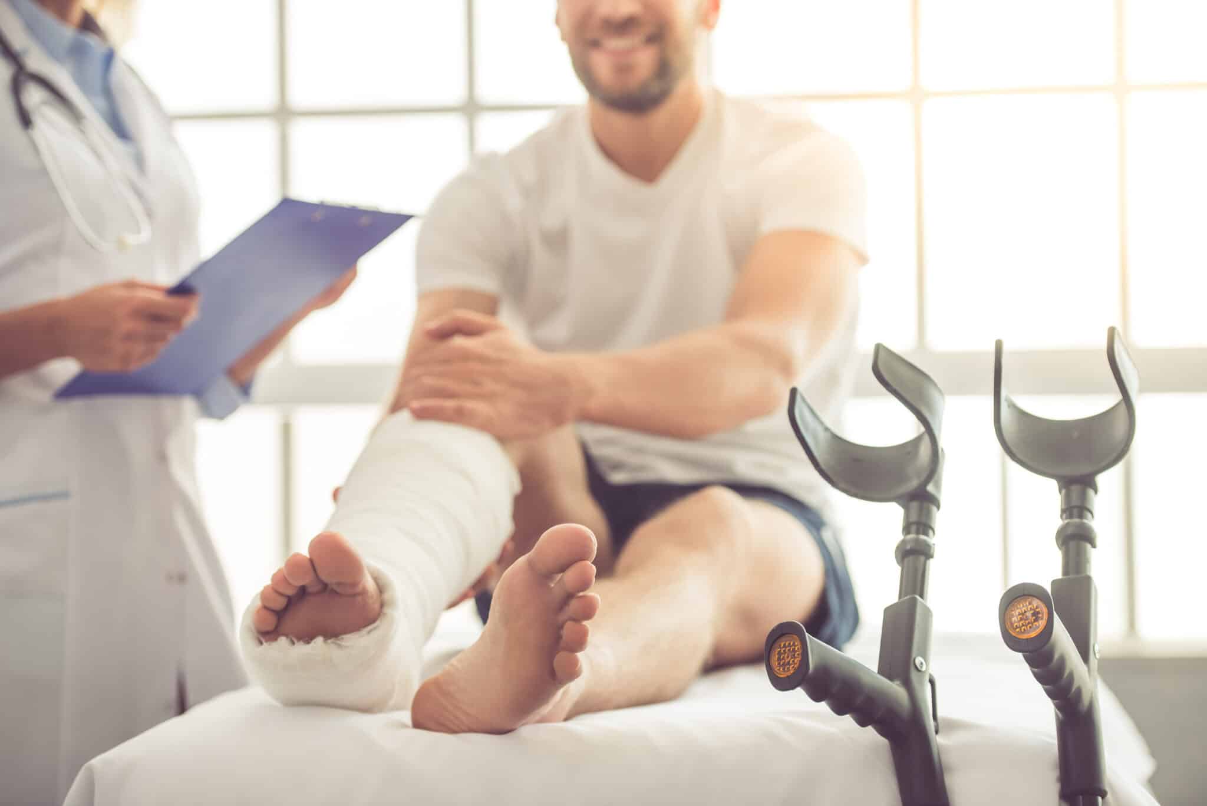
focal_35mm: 95
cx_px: 604
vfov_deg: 14.4
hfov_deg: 21.5
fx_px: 3186
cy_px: 403
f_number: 3.5
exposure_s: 1/160
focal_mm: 95
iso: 250
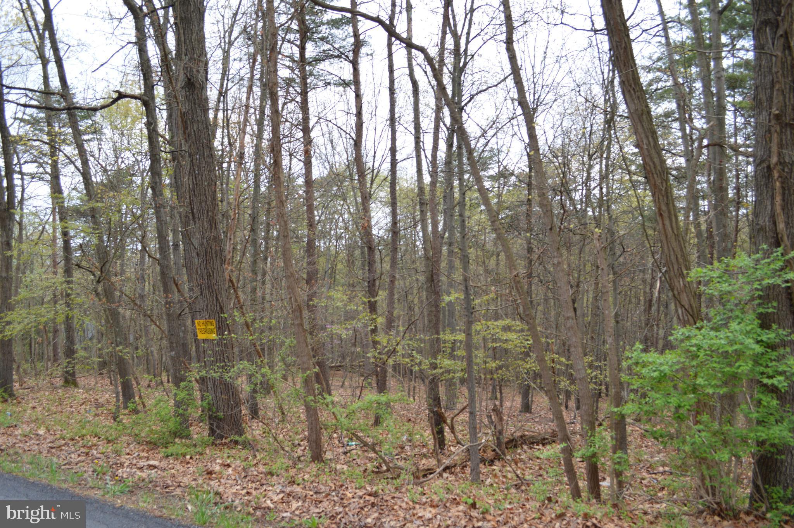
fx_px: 661
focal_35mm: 30
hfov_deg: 62.0
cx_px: 397
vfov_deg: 43.5
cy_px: 264
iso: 360
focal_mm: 20
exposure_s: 1/125
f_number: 5.6
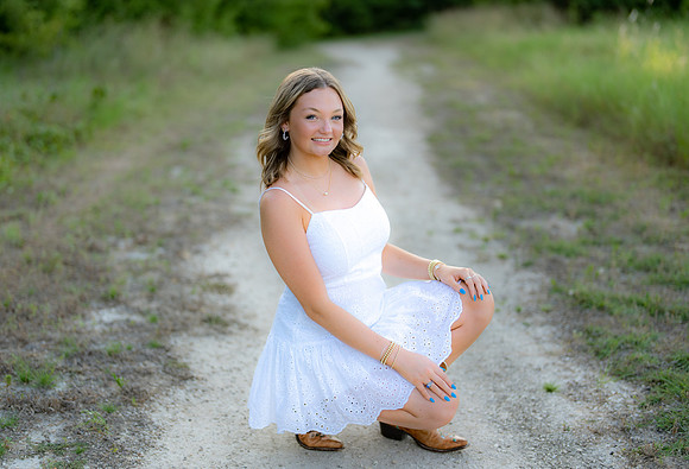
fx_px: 1060
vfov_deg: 25.0
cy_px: 251
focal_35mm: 55
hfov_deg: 36.0
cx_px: 341
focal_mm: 50
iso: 100
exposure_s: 1/1000
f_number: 1.2
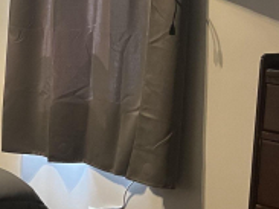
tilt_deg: -4.5
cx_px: -155
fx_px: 765
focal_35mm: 95
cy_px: 41
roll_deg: -2.1
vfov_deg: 15.4
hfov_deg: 18.1
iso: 400
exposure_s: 1/40
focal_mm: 5.7
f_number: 1.5
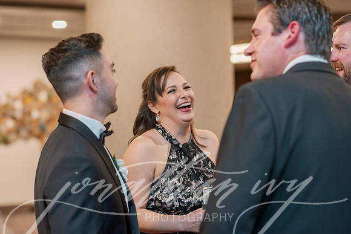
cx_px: 170
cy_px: 117
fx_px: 857
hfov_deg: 23.1
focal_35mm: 88
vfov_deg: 15.6
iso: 1600
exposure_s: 1/160
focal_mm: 85
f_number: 2.8
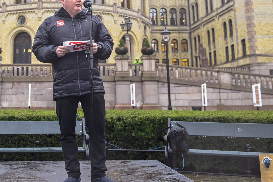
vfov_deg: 26.6
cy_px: 40
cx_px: 77
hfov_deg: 38.8
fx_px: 379
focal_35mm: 50
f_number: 2.8
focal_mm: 28
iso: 1600
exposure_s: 1/500
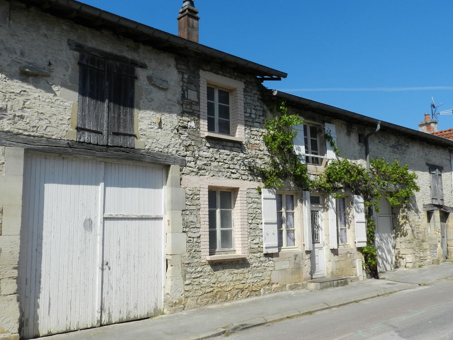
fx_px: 419
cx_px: 226
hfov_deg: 56.8
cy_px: 170
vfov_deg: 44.2
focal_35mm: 32
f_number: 5
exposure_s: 1/800
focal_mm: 5.6
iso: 160
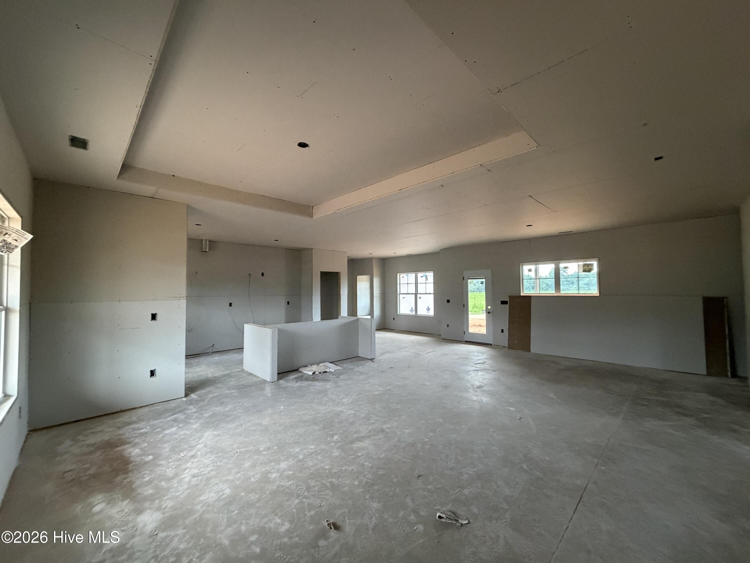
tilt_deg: +2.0
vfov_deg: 85.7
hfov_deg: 102.1
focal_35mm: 14
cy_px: 282
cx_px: 375
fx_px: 303
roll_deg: +1.0
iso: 500
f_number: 2.2
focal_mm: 2.22
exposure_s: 1/60
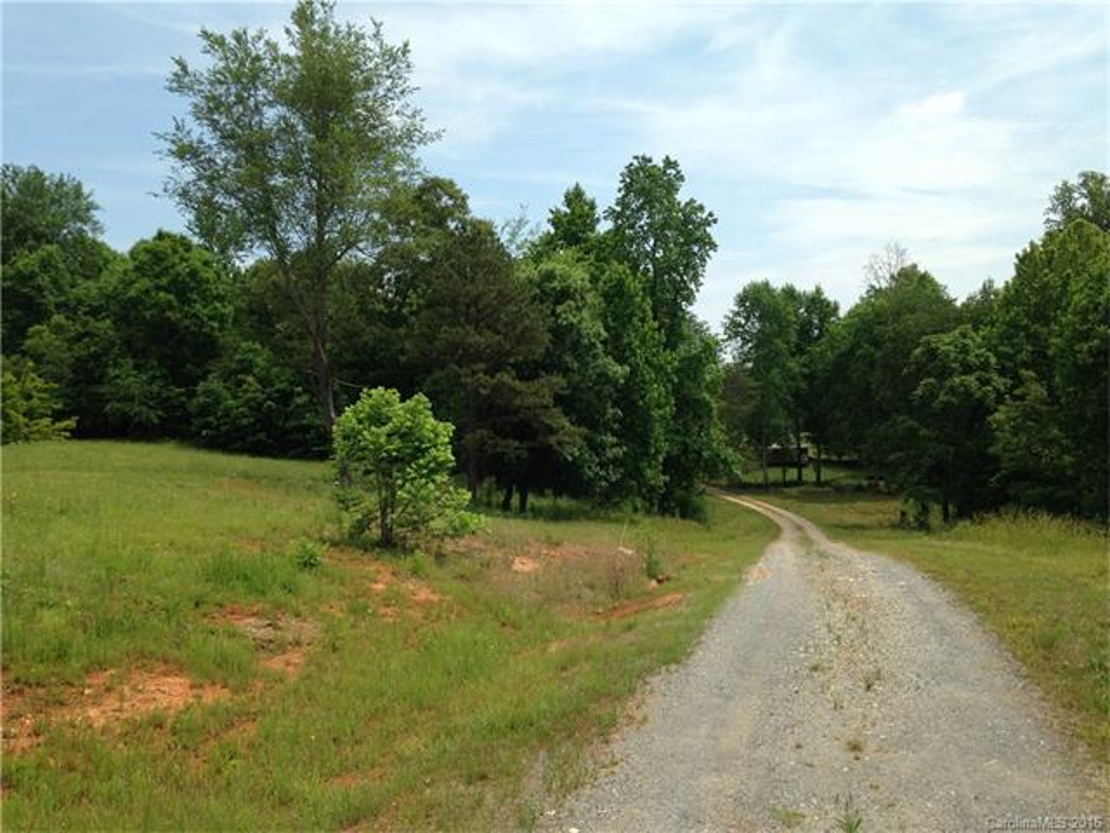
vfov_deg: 42.9
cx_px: 555
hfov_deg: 55.4
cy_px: 416
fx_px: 1058
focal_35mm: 33
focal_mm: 4.12
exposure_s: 1/1355
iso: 50
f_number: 2.4
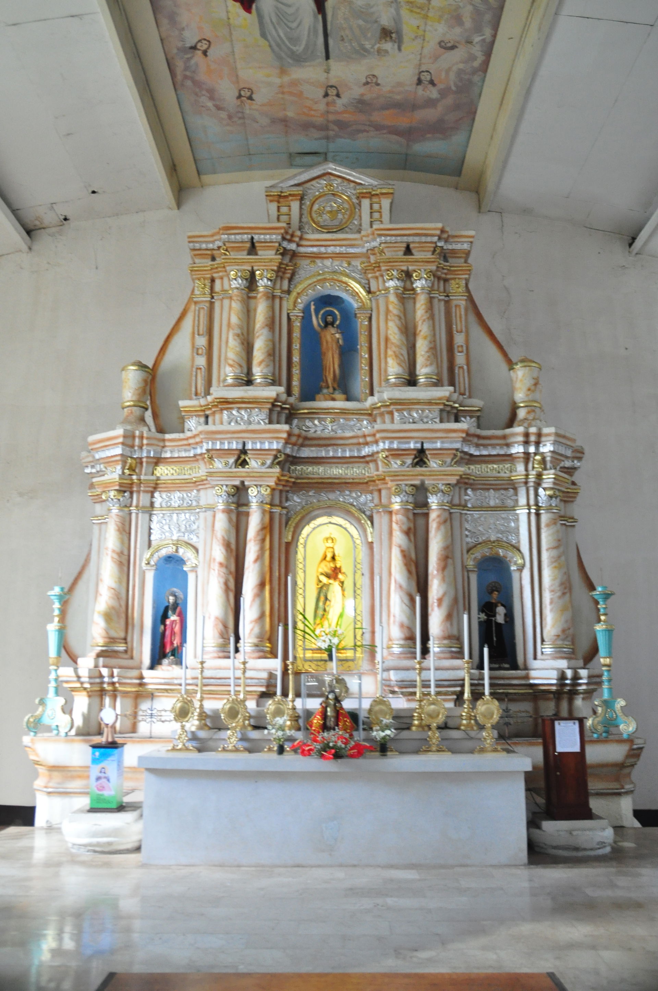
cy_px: 496
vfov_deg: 57.3
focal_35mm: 33
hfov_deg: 39.9
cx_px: 329
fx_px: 907
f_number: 3.5
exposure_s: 1/40
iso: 1400
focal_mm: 22
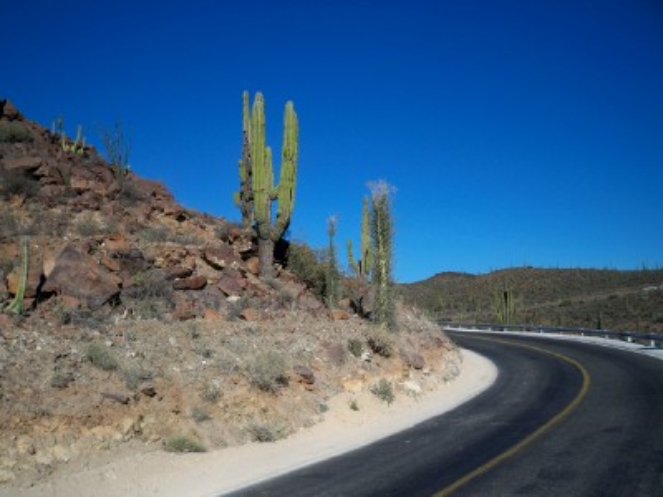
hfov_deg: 52.6
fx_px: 670
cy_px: 248
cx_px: 332
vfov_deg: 40.7
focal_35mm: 35
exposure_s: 1/800
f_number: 4.7
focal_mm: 6.3
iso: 64
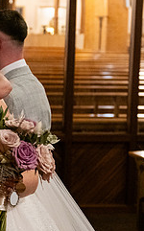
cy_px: 98
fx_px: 743
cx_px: -34
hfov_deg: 10.9
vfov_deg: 17.7
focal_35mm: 118
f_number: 3.5
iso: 2500
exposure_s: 1/160
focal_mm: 48
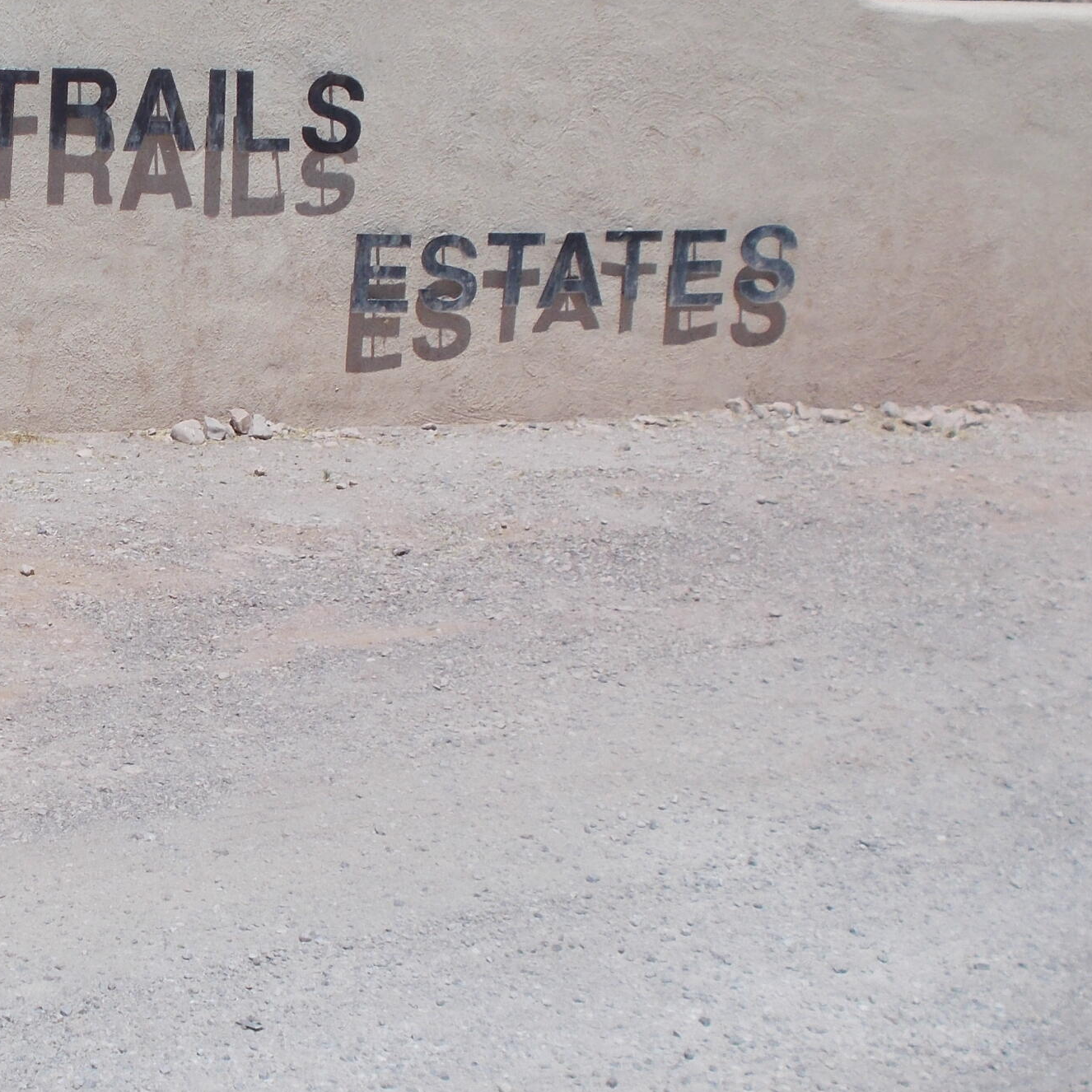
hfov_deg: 21.7
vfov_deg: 22.1
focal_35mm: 78
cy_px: 356
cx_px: 94
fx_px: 2784
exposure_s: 1/250
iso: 80
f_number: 9.8
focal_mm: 6.9
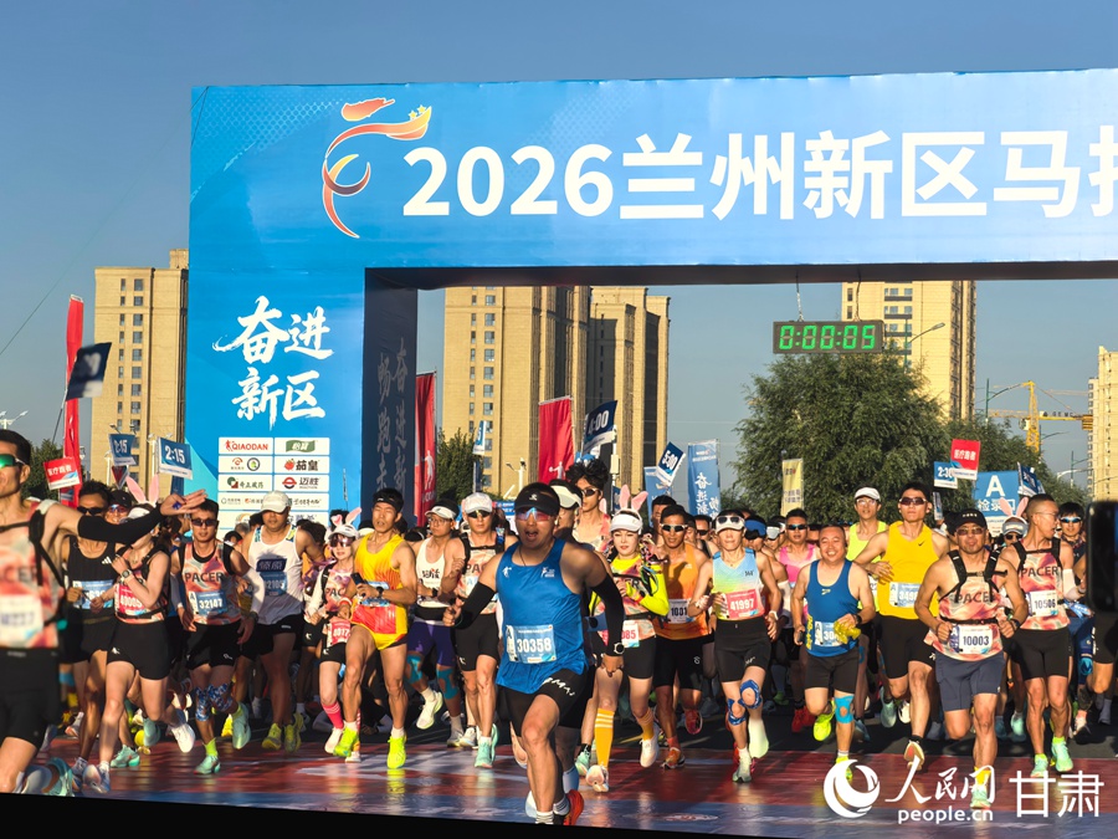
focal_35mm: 96
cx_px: 559
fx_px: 3101
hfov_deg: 20.4
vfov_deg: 15.4
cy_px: 420
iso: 50
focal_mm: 14.6
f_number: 3
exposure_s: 1/1445
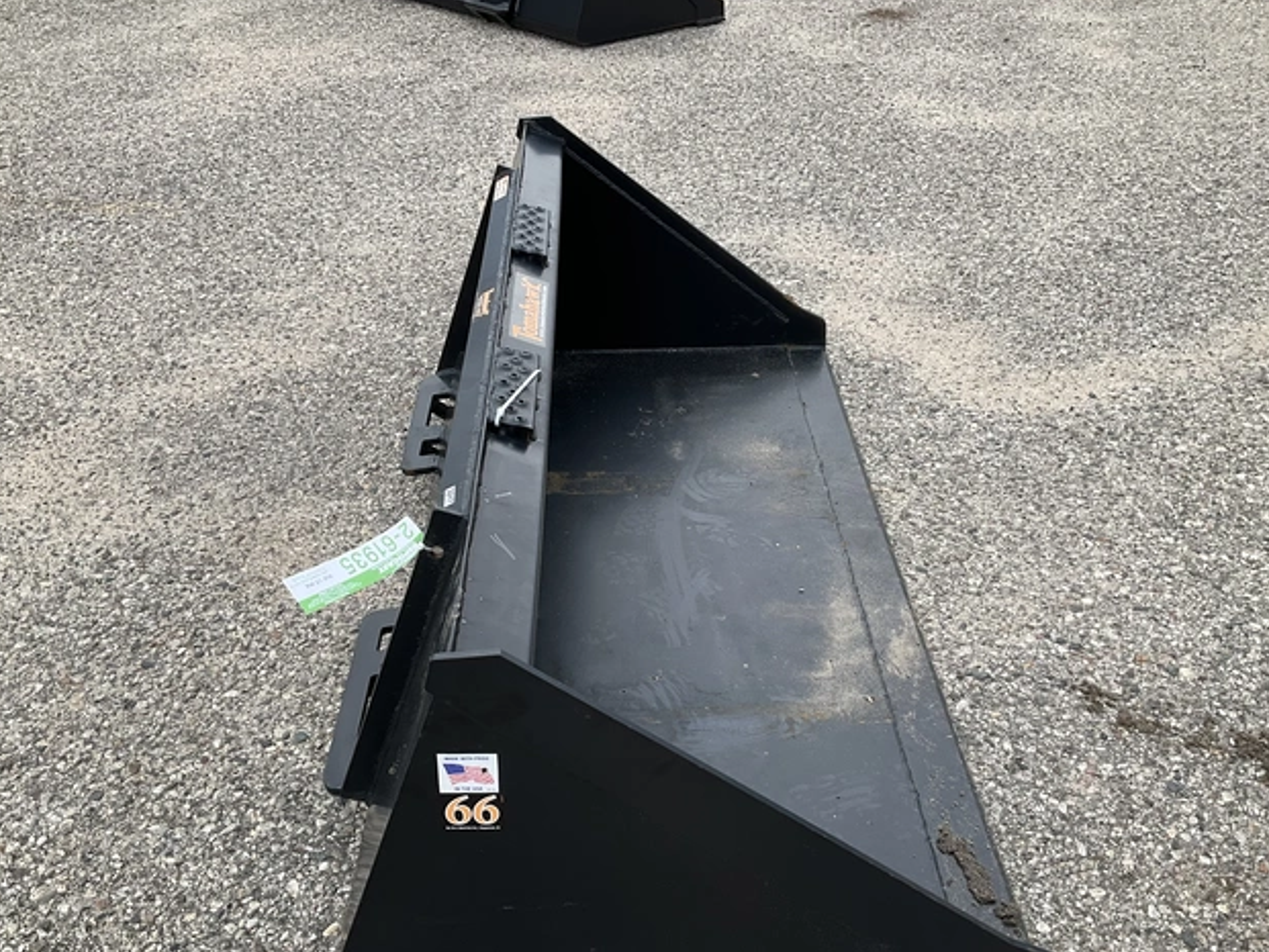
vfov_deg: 40.6
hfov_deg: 52.6
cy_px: 565
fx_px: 1283
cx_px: 638
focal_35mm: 35
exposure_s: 1/599
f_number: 1.8
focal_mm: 3
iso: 25
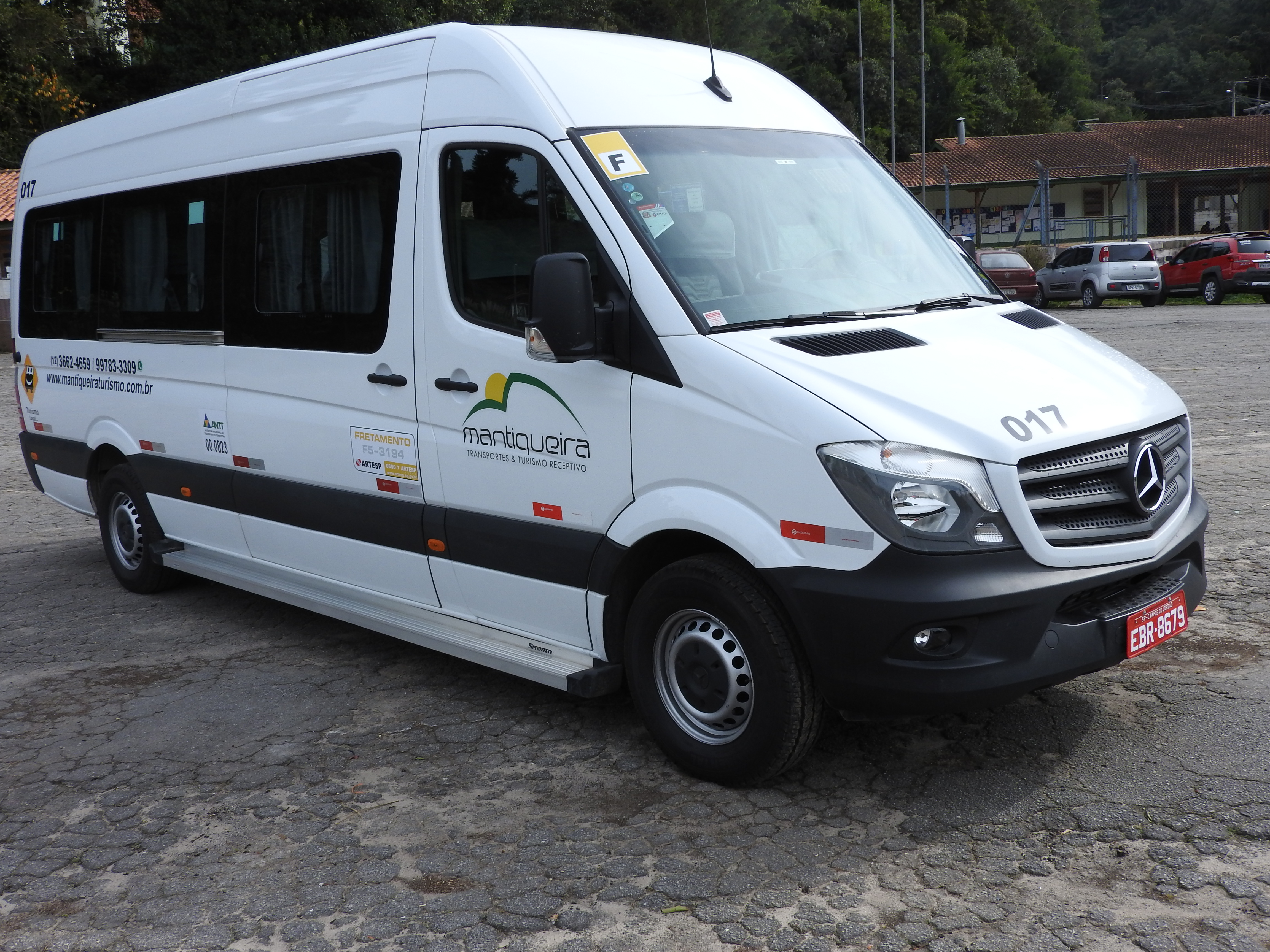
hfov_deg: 52.6
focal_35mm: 35
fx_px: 1284
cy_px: 476
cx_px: 635
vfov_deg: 40.7
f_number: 3.8
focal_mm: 6.3
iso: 100
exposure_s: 1/800
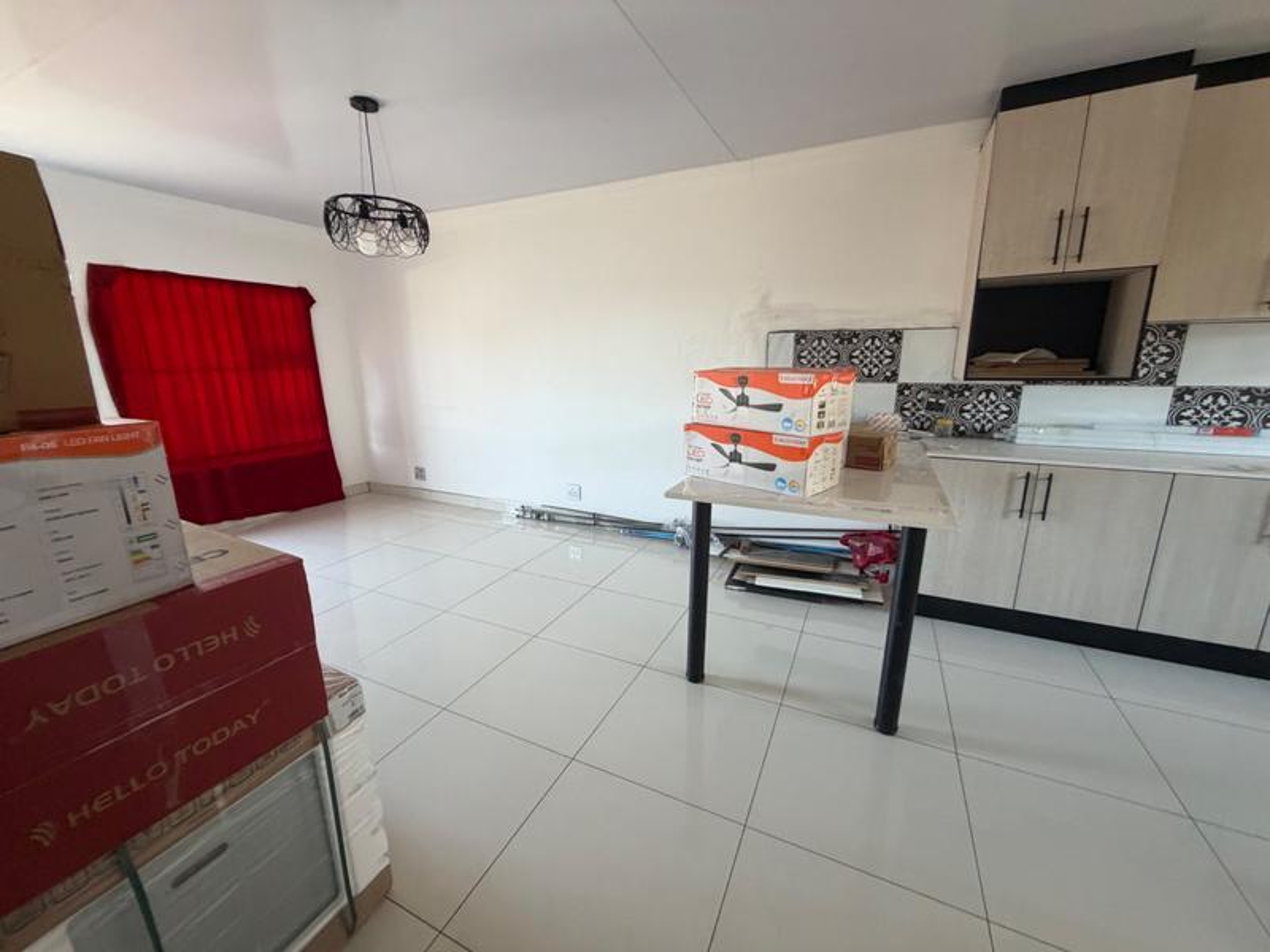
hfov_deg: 102.1
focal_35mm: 14
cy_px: 476
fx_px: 514
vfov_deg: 85.7
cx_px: 635
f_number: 2.2
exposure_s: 1/111
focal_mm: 2.22
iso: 320
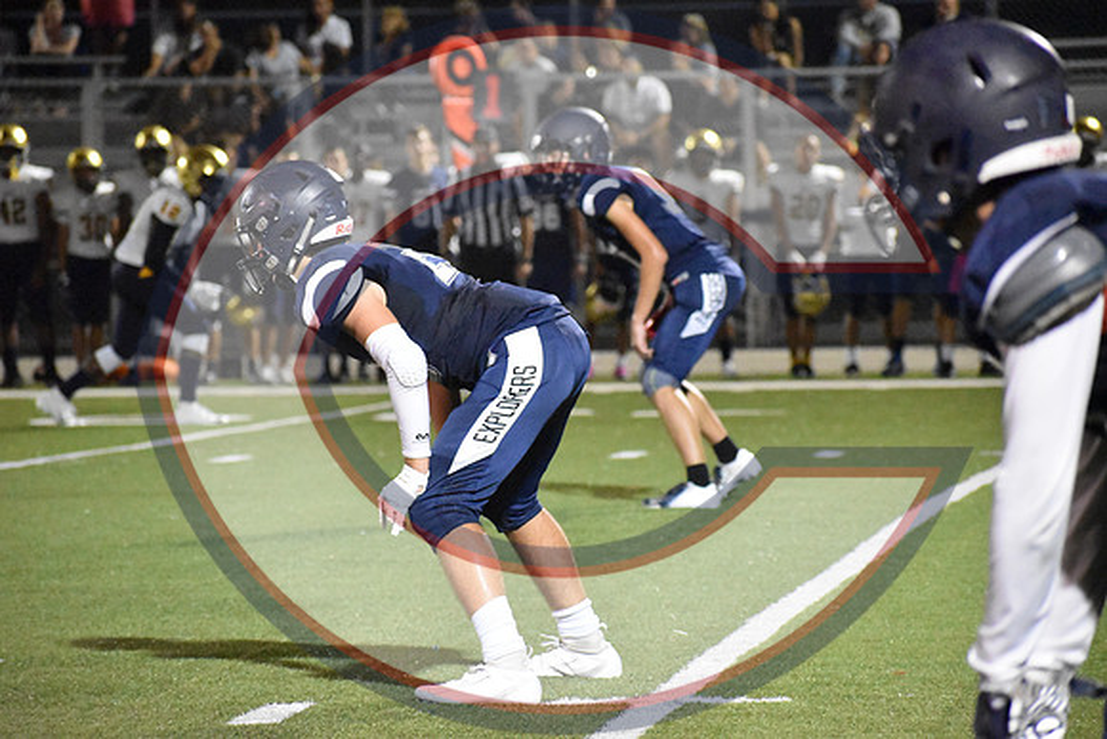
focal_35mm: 248
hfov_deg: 8.3
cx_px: 554
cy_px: 370
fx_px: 7612
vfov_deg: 5.6
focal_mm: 165
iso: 12800
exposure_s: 1/250
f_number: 5
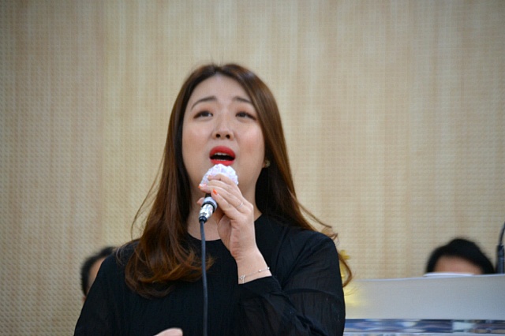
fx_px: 2355
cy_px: 168
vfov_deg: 8.2
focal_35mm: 168
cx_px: 252
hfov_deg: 12.2
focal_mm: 112
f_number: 4.8
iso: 1000
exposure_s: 1/125
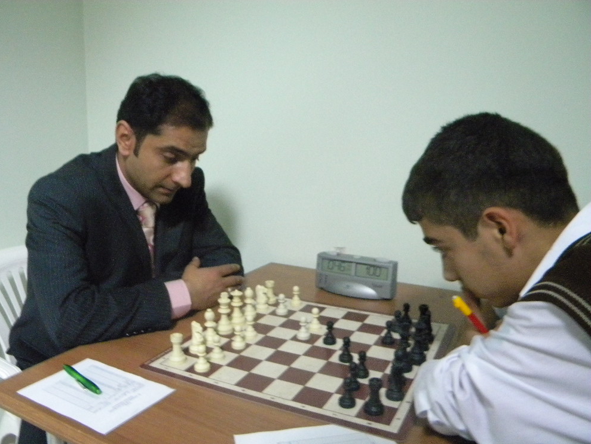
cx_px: 286
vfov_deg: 48.2
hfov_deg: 61.6
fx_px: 495
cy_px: 229
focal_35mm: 29
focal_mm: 5
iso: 800
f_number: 3.5
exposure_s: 1/7
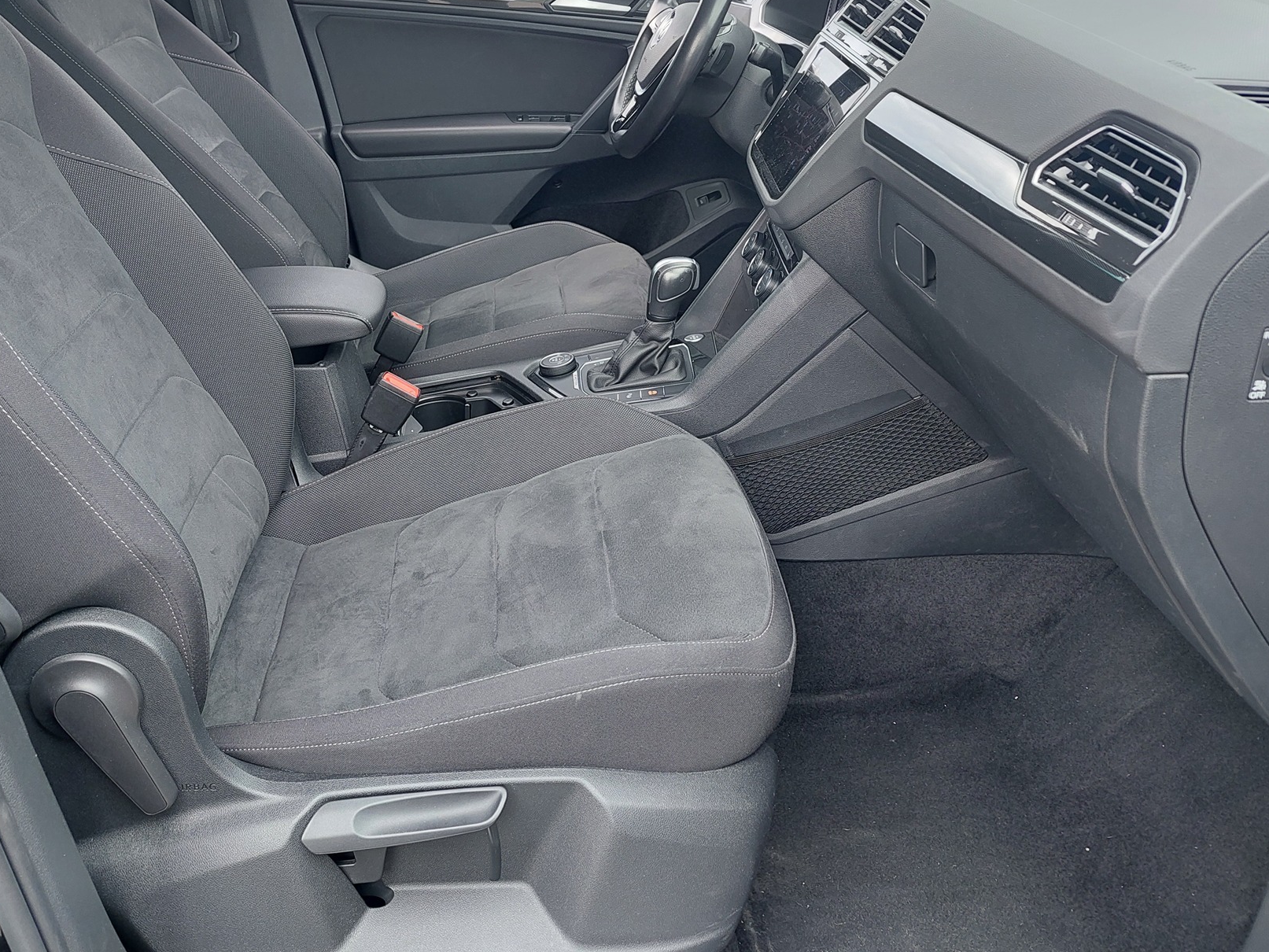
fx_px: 1100
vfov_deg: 46.5
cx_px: 546
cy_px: 377
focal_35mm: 30
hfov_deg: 59.7
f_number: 1.8
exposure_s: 1/50
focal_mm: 5.23
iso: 50
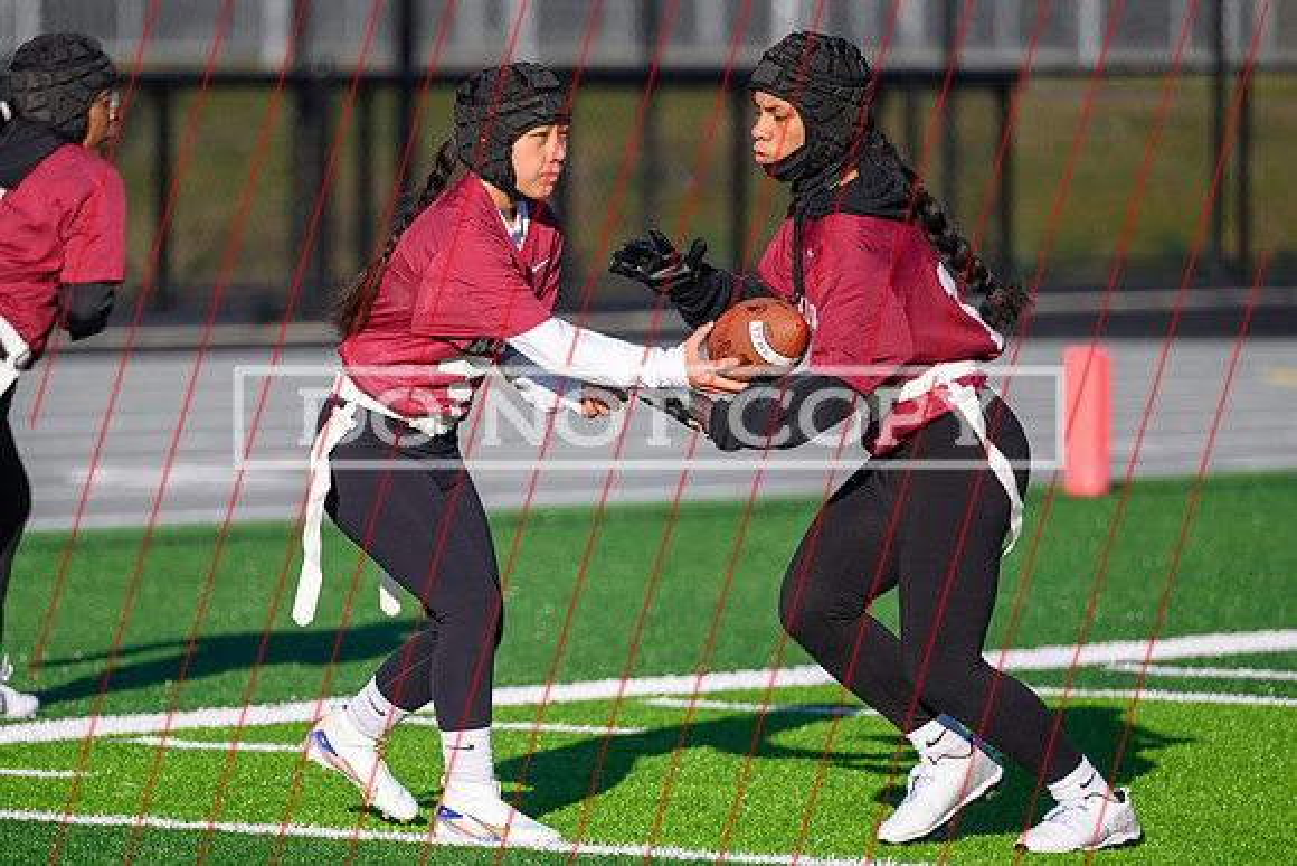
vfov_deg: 4.4
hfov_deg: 6.6
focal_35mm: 310
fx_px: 11176
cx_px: 436
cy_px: 530
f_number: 2.8
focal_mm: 200
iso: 90
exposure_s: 1/1250
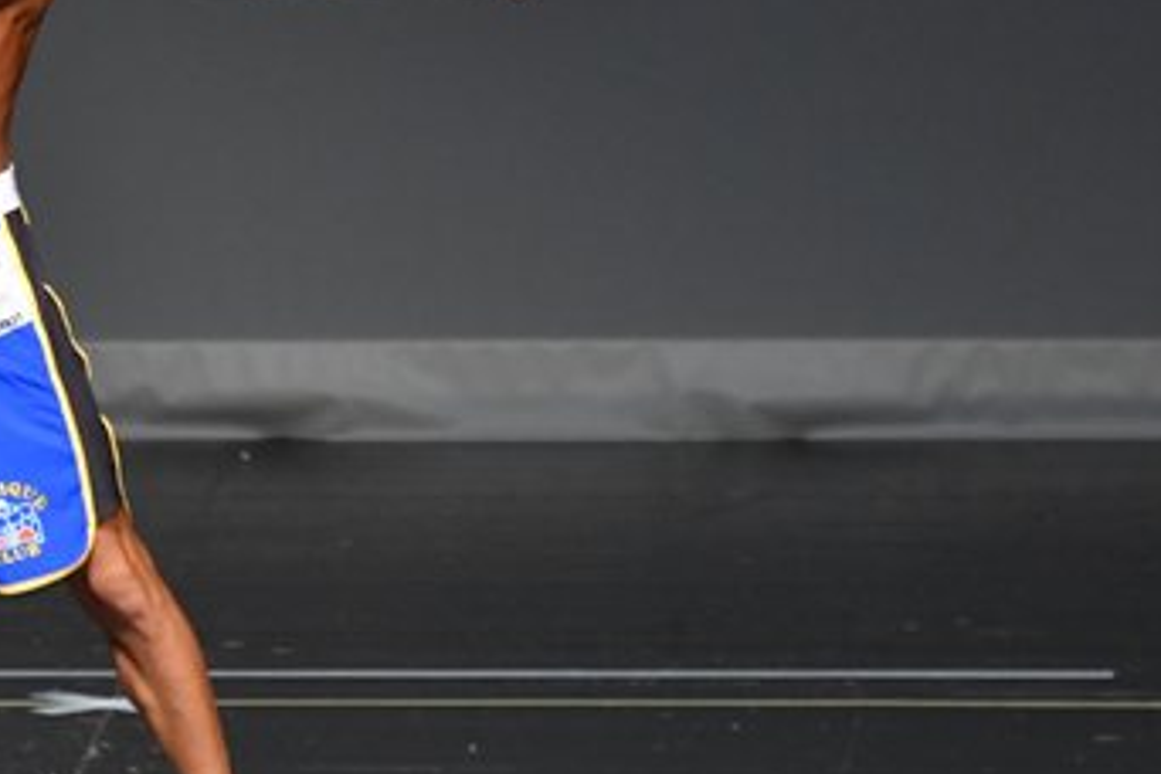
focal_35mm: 713
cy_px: 312
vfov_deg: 1.9
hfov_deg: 2.9
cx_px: -42
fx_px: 22992
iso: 2500
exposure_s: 1/400
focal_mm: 210
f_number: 5.6
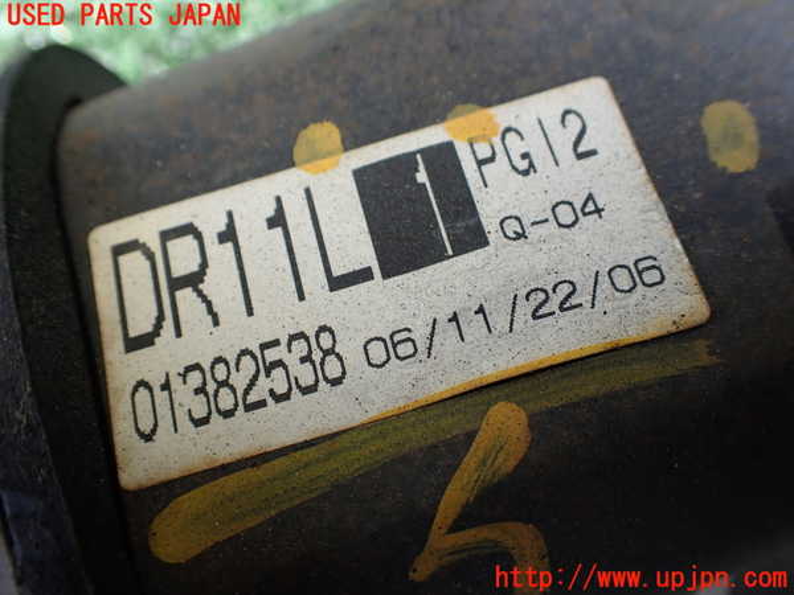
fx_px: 688
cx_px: 397
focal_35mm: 30
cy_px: 298
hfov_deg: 60.0
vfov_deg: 46.8
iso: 100
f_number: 3.2
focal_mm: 5.4
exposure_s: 1/160
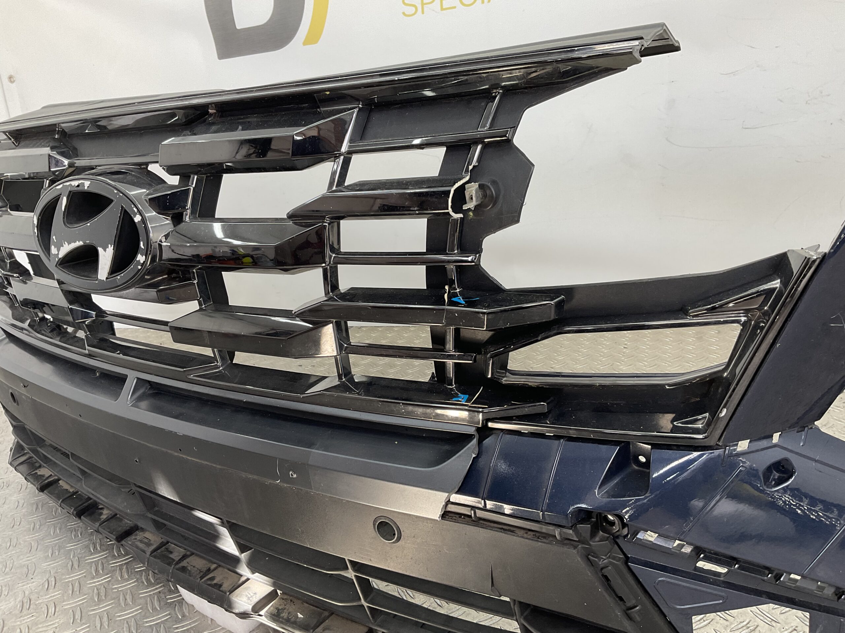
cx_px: 422
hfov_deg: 61.7
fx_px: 708
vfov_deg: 48.2
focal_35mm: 29
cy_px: 316
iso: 32
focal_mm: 3
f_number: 1.8
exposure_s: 1/120
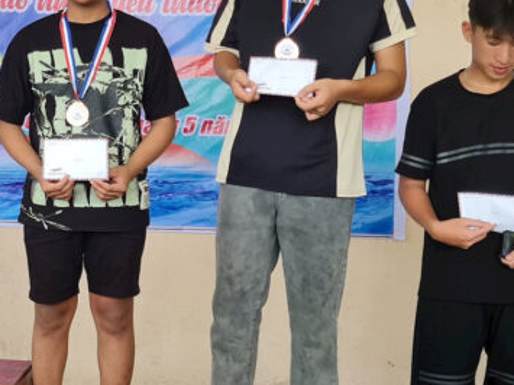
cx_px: 96
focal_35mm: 75
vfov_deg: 19.6
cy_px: 155
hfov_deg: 25.5
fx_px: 1113
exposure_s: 1/100
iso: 64
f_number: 1.8
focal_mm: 5.4
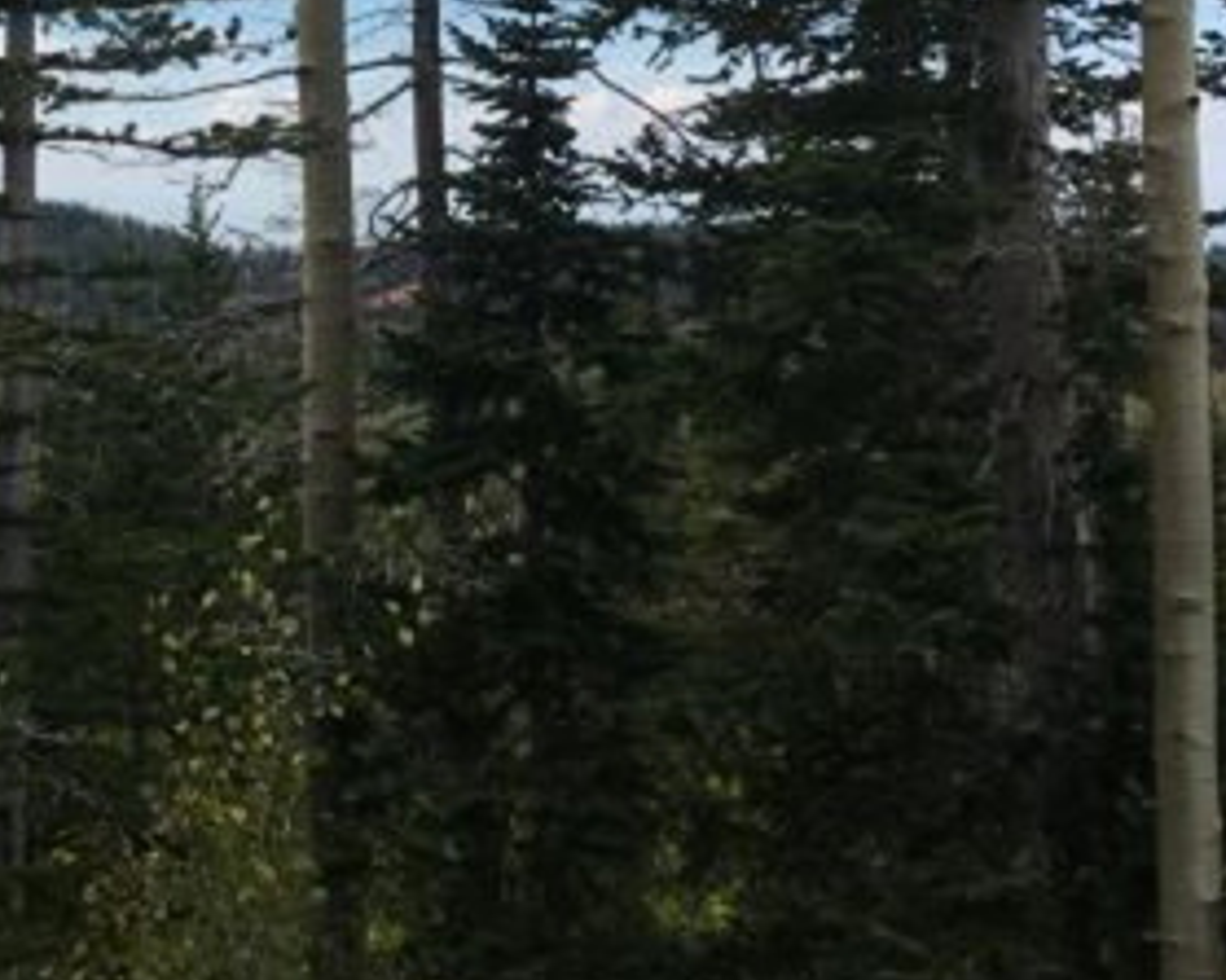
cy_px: 22
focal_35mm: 65
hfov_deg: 28.6
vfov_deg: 22.6
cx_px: 264
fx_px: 2358
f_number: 2.2
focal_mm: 4.15
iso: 25
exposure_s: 1/1374
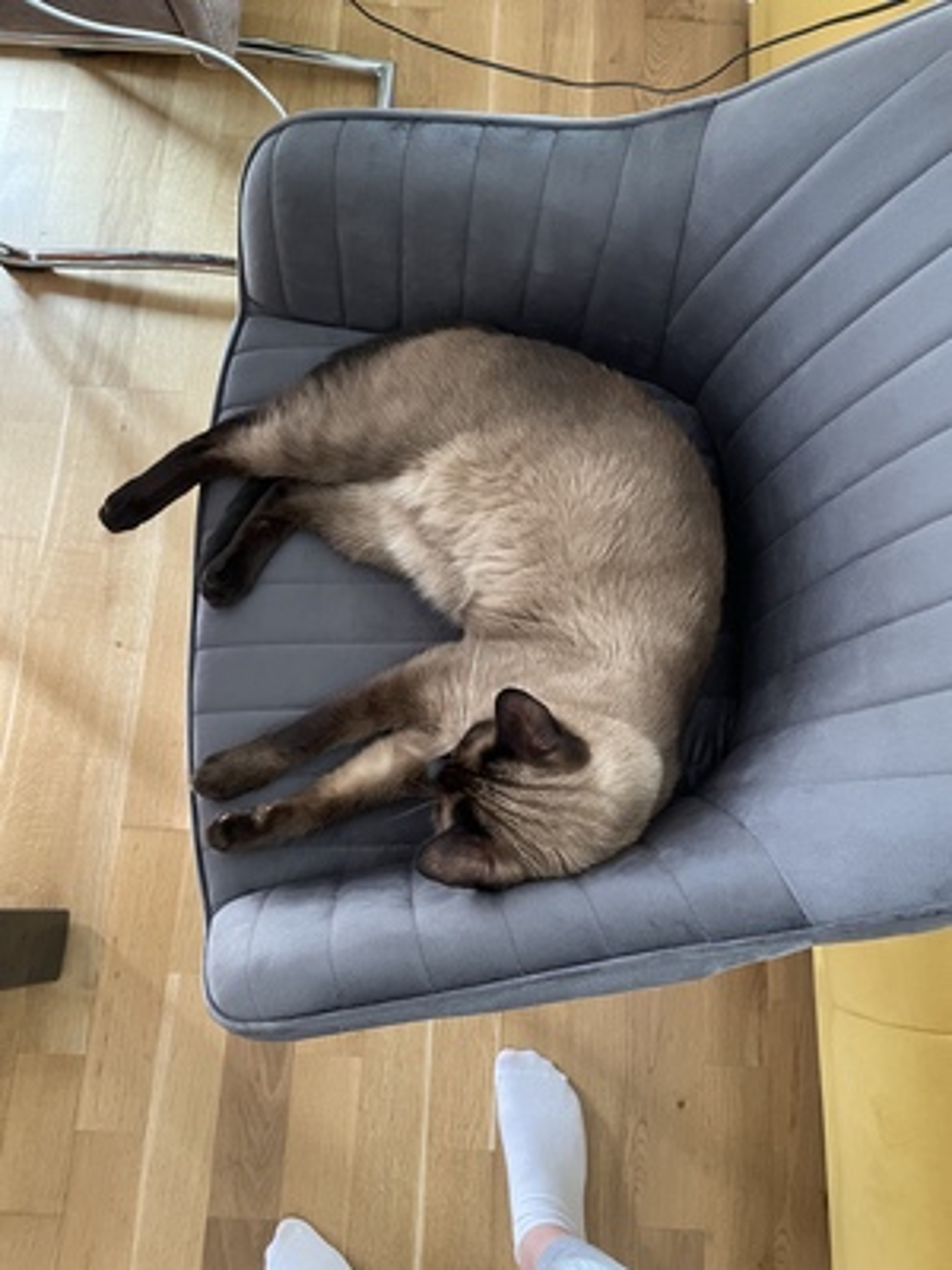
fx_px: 953
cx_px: 476
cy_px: 635
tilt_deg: -74.6
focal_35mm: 26
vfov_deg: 67.3
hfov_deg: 53.1
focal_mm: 4.2
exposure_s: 1/60
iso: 500
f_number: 1.6
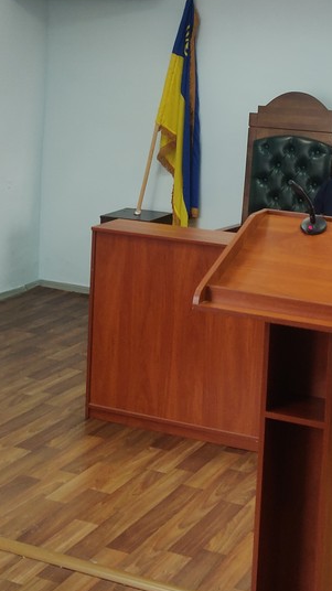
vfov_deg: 33.1
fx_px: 956
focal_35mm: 61
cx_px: 247
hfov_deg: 19.6
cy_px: 98
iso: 400
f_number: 1.7
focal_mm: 4.25
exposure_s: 1/33
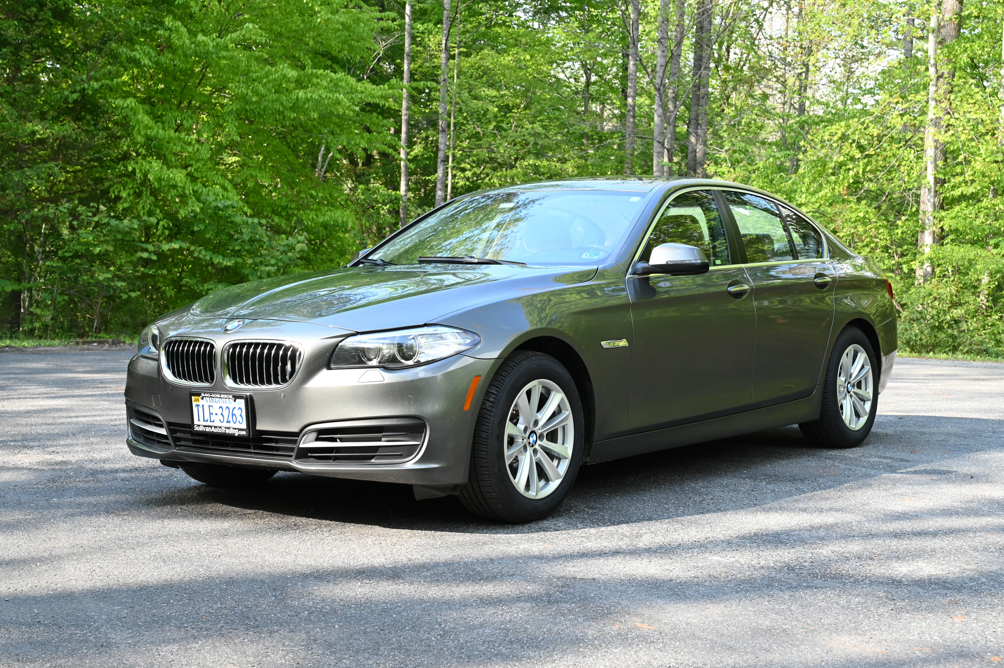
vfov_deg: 26.0
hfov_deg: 38.2
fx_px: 1449
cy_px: 334
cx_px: 502
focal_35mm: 52
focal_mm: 52
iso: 3200
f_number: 8
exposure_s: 1/400
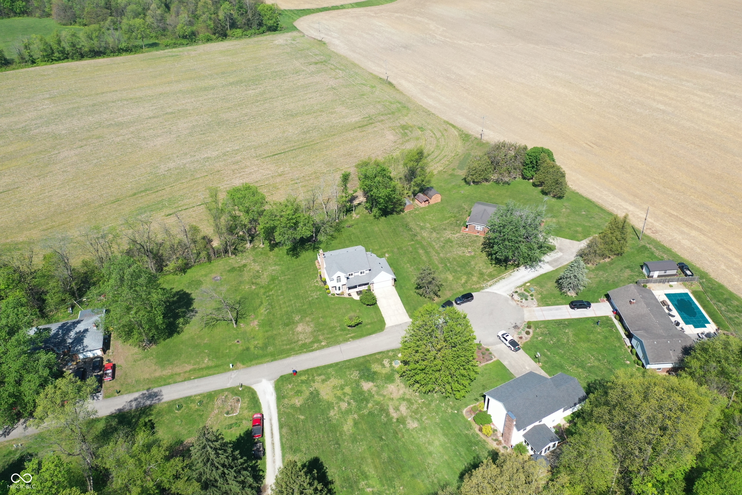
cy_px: 248
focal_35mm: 28
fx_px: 577
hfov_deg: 65.5
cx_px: 371
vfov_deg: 46.4
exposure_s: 1/3200
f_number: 3.5
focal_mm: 10.26
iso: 400
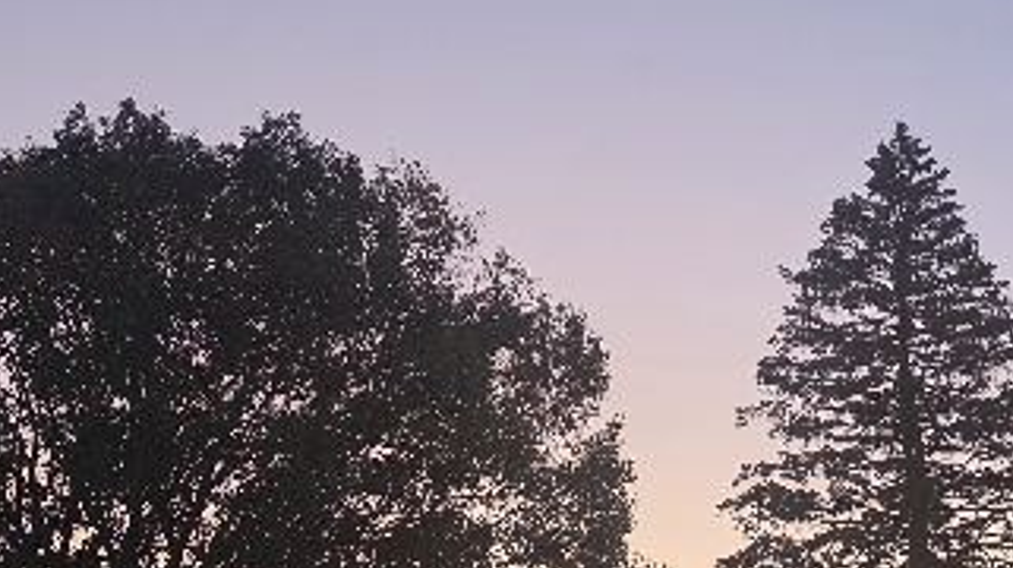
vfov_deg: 20.0
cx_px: 783
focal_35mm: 60
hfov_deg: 34.1
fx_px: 1610
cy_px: 278
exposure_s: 1/120
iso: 320
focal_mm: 6.5
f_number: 1.4
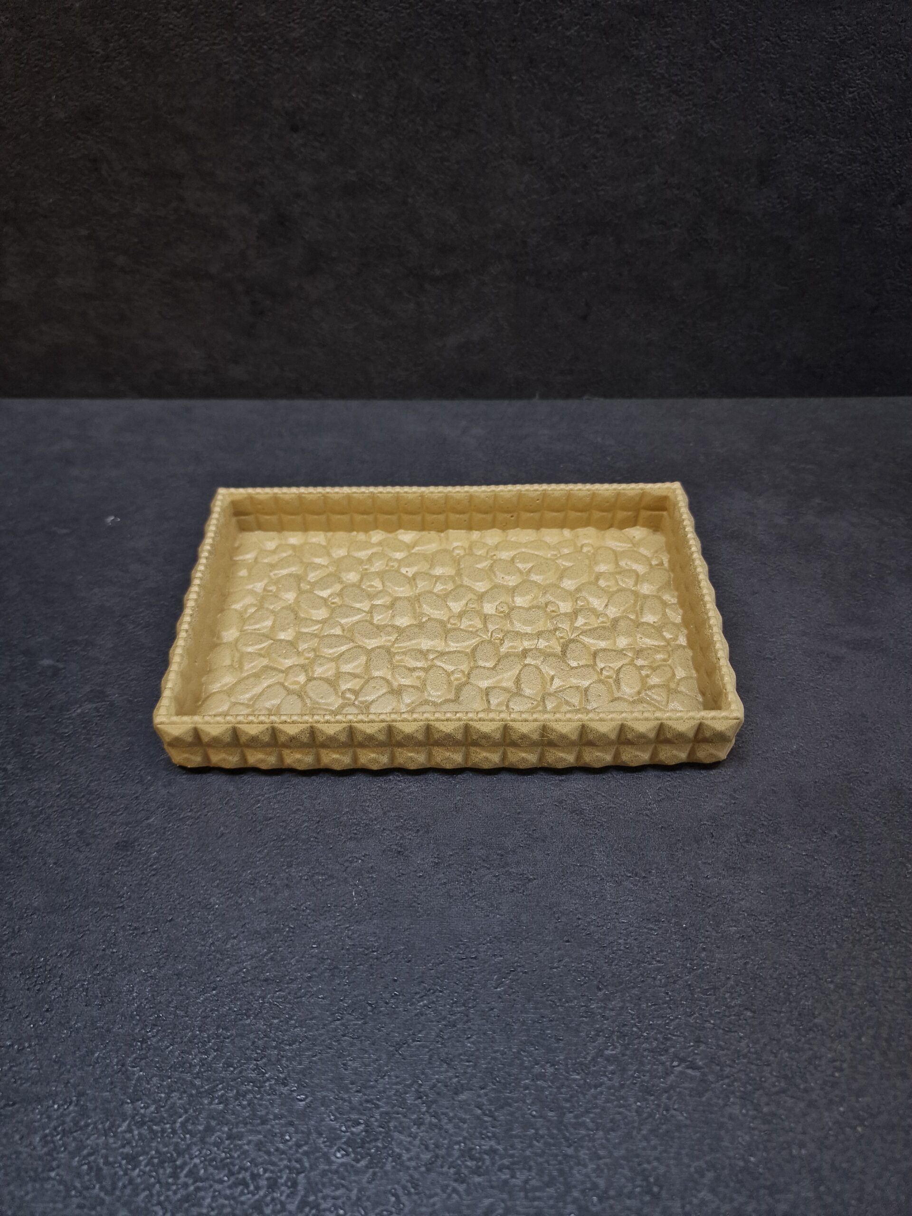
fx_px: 808
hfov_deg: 58.9
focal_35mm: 23
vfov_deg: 73.9
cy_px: 608
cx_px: 456
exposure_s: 1/290
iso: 50
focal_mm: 6.4
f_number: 1.8
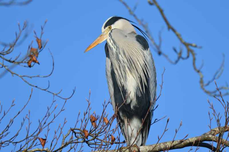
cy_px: 76
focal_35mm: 1200
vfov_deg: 1.1
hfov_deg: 1.7
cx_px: 114
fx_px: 7627
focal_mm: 800
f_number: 9
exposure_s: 1/500
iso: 320
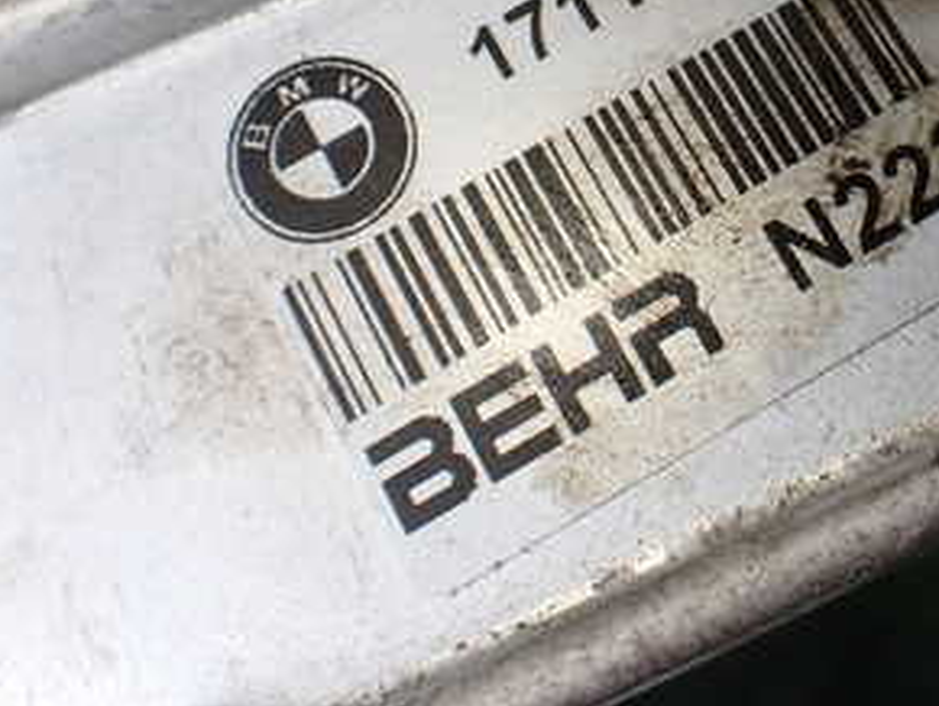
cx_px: 729
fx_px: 1683
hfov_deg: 30.5
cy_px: 16
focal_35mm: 62
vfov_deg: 22.8
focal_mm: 5.4
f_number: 3.2
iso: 100
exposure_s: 1/160
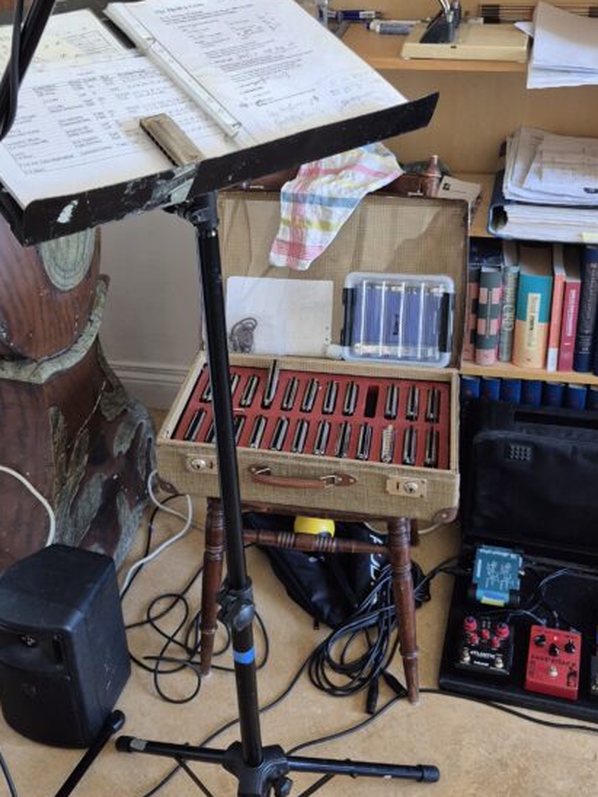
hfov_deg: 33.6
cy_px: 320
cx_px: 276
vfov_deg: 43.6
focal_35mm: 43
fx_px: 990
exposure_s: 1/100
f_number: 1.8
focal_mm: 5.4
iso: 400
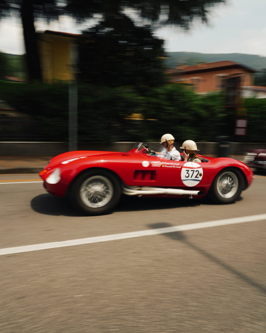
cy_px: 164
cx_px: 132
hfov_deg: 51.5
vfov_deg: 62.2
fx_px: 276
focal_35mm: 28
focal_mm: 24
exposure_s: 1/40
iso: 100
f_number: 14
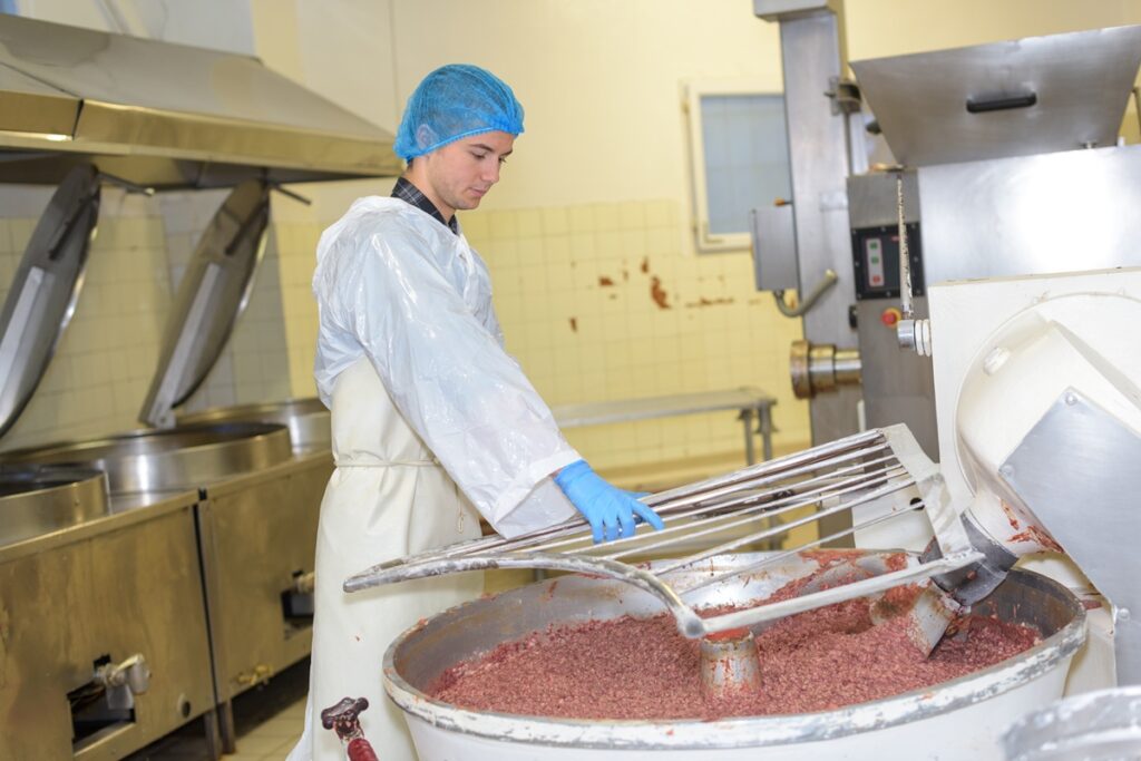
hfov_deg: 39.6
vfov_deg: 27.0
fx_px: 1585
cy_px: 380
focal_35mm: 50
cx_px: 570
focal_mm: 50
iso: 400
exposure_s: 1/60
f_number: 3.2
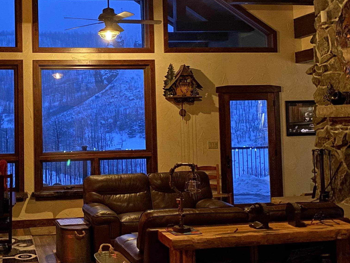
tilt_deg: +2.2
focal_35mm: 53
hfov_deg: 35.4
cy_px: 96
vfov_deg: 27.4
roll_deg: +0.6
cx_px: 88
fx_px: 536
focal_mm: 4.25
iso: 1250
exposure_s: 1/15
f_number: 1.8
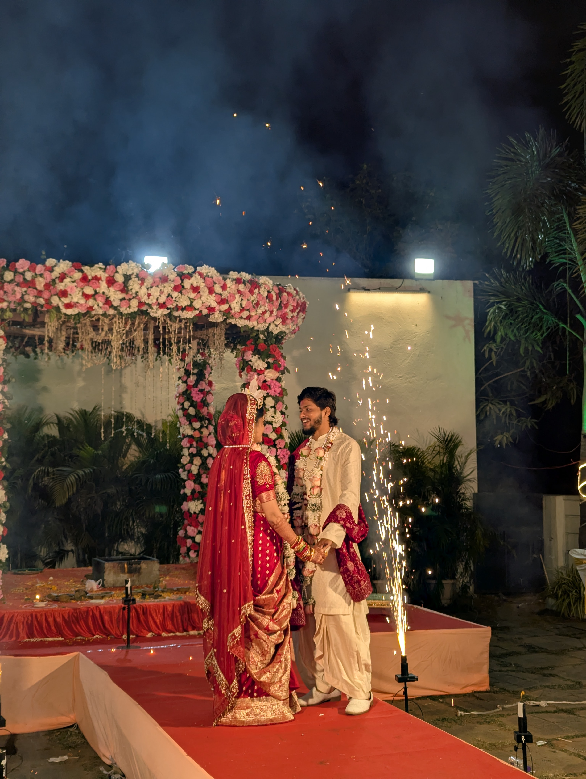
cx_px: 293
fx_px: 1081
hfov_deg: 30.3
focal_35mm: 48
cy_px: 390
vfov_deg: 39.6
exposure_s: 1/99.9
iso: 48
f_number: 1.85
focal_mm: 6.81
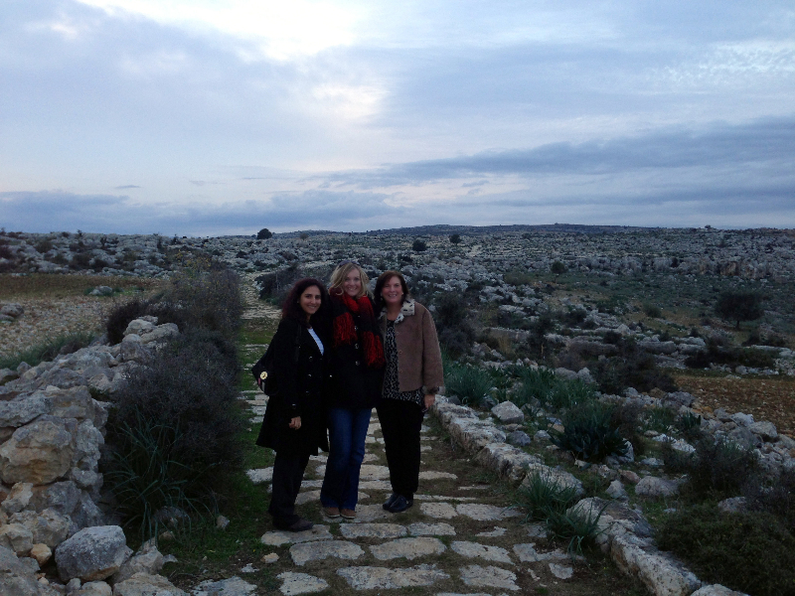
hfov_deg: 55.4
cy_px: 298
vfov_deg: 42.9
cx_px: 398
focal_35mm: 33
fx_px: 758
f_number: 2.4
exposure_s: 1/33
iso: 50
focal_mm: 4.13
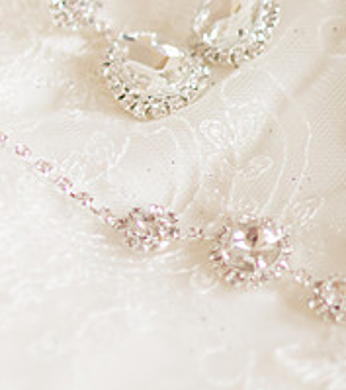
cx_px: 599
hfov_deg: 9.8
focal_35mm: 160
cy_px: 45
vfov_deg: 11.5
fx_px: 1925
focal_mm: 35
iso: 800
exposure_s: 1/100
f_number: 2.2
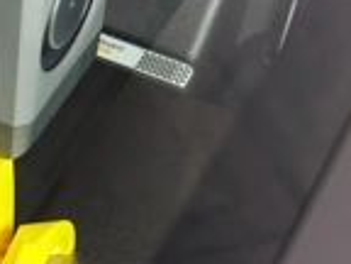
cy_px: 238
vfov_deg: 12.7
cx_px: -54
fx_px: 1176
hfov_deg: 16.4
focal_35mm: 116
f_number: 1.8
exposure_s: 1/50
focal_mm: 8.67
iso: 800
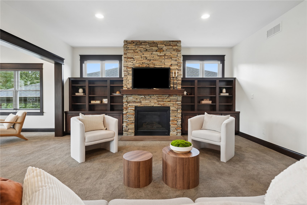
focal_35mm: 17
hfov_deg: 93.3
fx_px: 145
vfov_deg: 70.4
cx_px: 154
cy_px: 102
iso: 400
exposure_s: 1/10
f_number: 9
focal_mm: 17
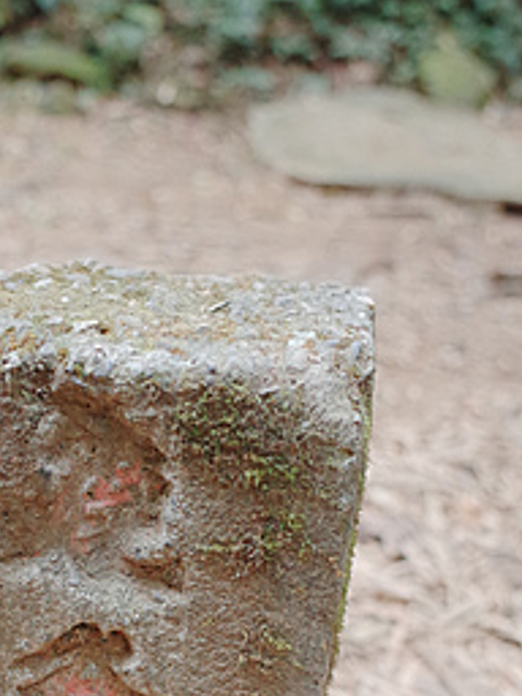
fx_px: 1267
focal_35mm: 63
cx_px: 126
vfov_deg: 29.4
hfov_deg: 23.0
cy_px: 636
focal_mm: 18.3
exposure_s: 1/125
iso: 1600
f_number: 2.8
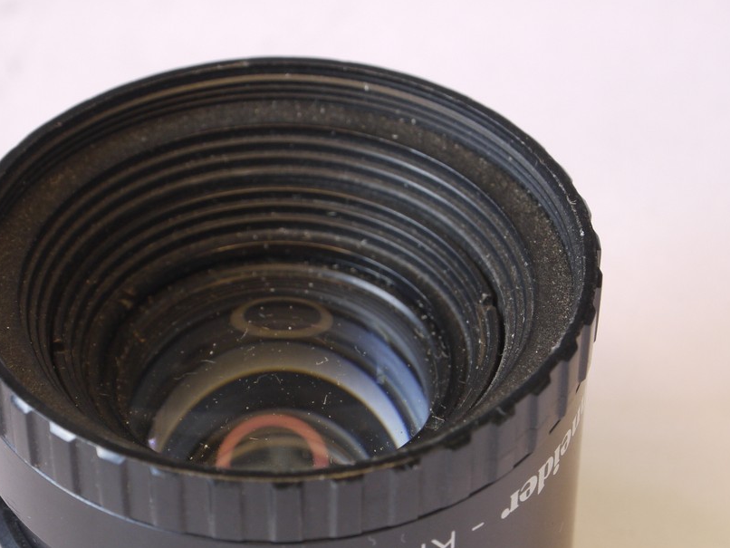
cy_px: 402
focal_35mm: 125
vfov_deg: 11.8
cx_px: 285
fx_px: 2637
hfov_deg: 15.7
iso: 400
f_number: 9
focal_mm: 42
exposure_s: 1/13
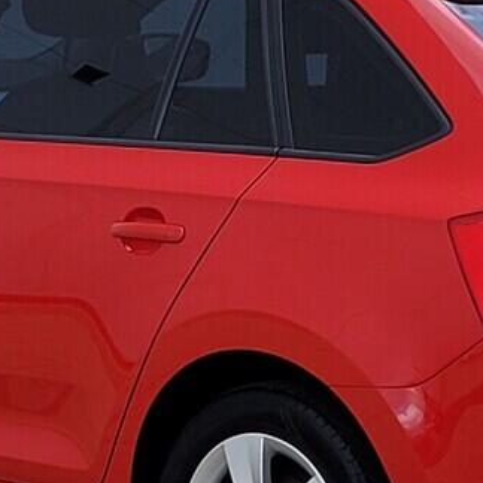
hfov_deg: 17.1
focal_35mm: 102
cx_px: 221
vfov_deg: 17.1
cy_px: 243
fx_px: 1610
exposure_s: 1/942
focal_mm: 5.4
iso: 40
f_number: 1.8
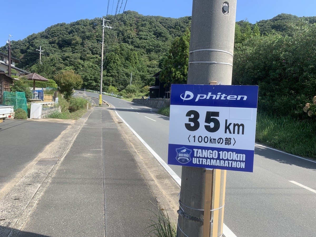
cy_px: 118
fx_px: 237
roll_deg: -2.8
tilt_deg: -3.9
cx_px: 158
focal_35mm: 26
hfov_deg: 67.3
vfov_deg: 53.1
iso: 25
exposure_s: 1/1282
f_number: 1.8
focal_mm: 4.25
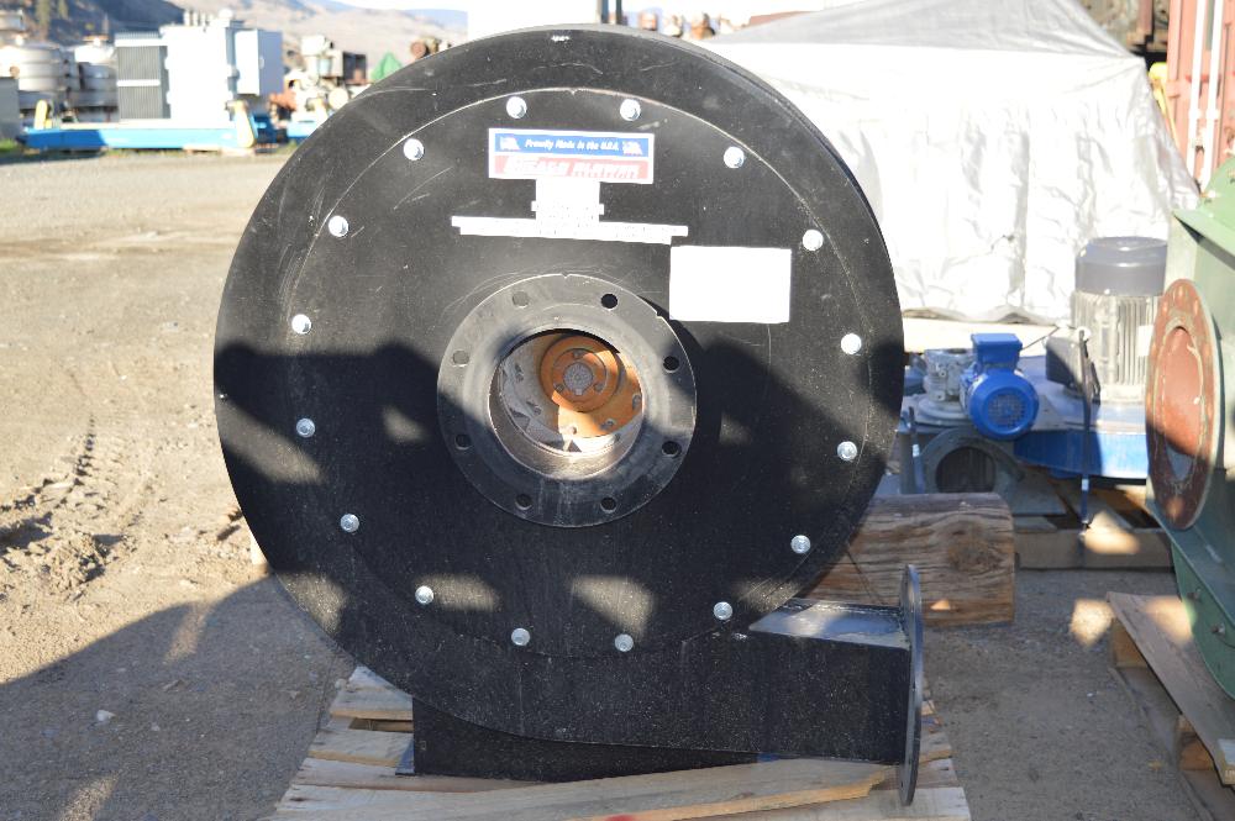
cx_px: 618
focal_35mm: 51
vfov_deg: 26.4
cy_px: 410
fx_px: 1748
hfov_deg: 38.9
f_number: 4.5
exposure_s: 1/160
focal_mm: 34
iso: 100
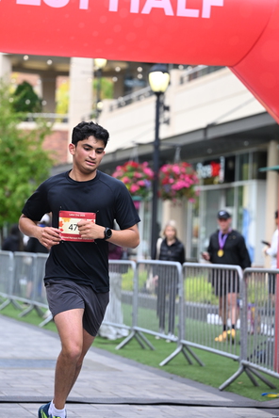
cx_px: 141
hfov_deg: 12.0
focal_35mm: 114
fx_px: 1325
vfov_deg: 17.9
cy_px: 183
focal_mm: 92
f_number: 2.8
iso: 1000
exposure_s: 1/1600
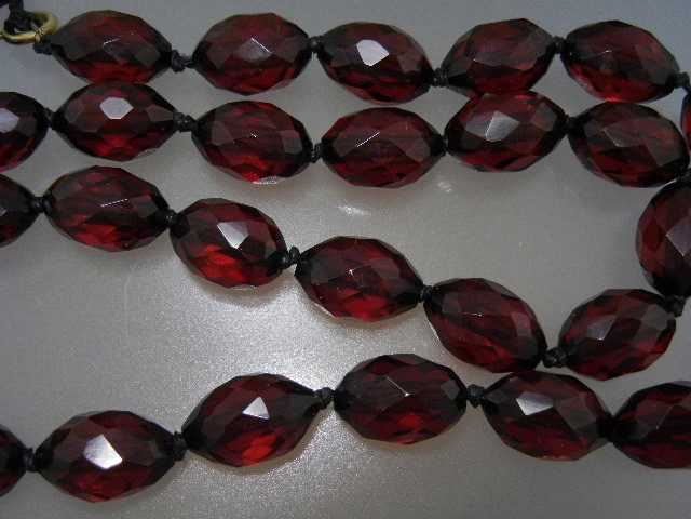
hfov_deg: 47.9
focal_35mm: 39
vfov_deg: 36.8
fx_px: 779
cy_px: 260
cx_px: 346
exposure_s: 1/30
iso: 727
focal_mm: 7.1
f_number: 7.4
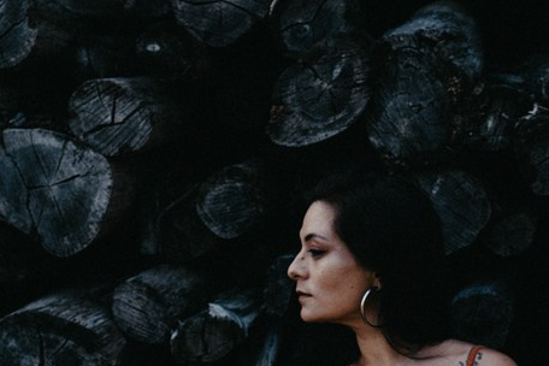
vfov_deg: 20.7
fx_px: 991
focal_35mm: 65
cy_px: 278
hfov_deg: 30.6
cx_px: 394
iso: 250
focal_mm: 16
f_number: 1.4
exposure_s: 1/2000
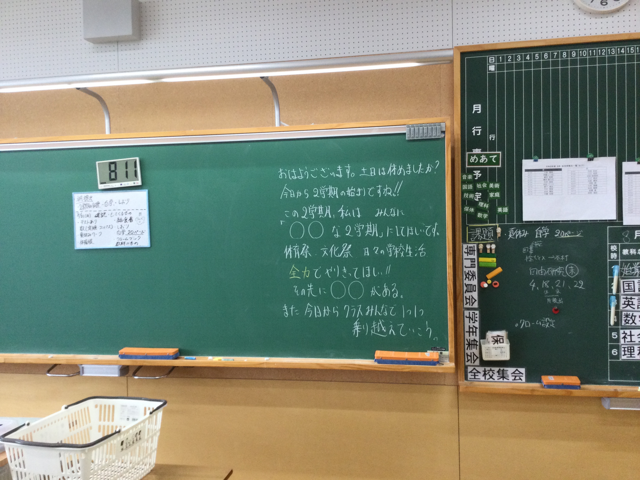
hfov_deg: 58.4
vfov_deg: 45.4
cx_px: 320
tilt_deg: -3.9
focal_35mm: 31
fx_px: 573
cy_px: 240
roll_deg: -0.5
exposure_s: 1/30
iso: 32
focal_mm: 3.3
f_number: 2.4
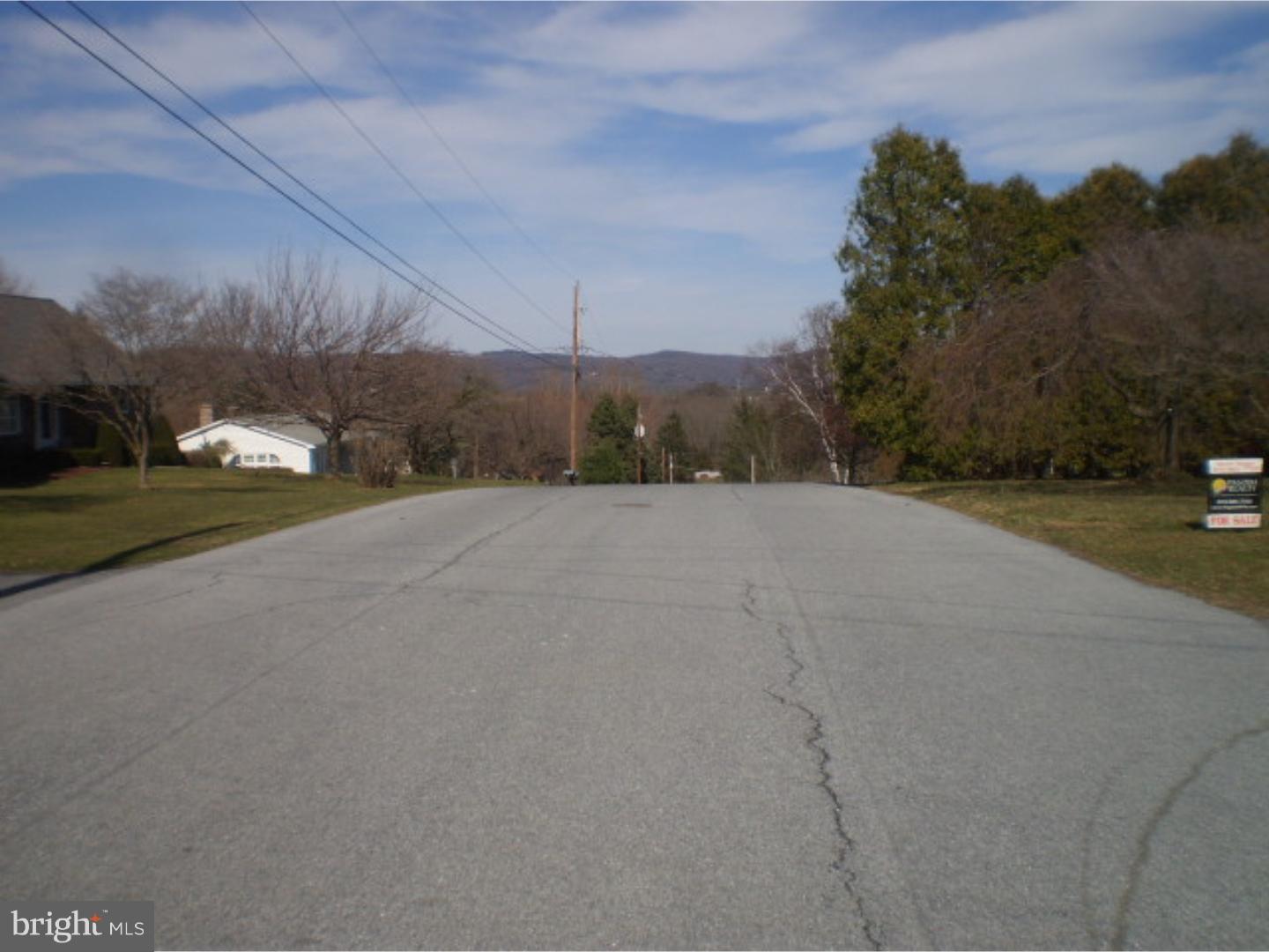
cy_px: 476
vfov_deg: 39.7
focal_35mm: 36
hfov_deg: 51.4
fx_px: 1320
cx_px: 634
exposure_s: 1/1600
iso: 64
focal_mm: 6.3
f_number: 4.6
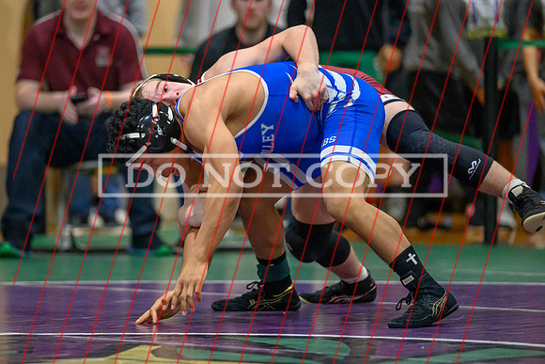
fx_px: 3472
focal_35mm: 229
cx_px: 218
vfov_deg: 6.0
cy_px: 184
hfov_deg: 9.0
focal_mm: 190
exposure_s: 1/800
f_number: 2.8
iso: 11400
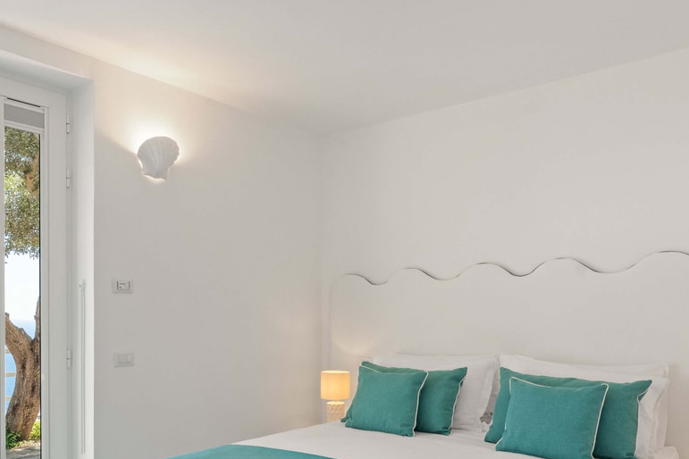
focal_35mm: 30
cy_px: 355
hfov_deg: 62.7
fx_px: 566
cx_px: 340
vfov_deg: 42.5
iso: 1250
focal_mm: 16.9
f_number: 9
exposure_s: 1/60
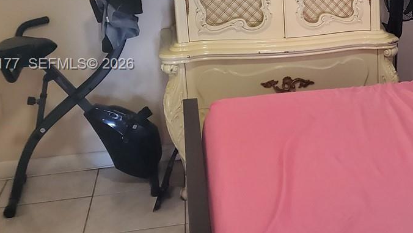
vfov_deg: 17.9
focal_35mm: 67
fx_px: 734
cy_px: 65
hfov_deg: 29.0
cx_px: 433
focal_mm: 4.3
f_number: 1.5
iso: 400
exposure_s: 1/40
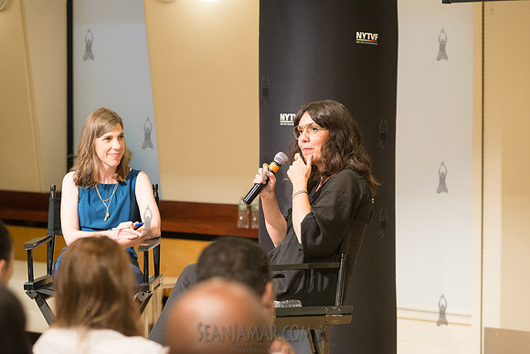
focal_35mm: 112
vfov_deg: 12.2
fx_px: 1649
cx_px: 265
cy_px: 177
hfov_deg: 18.3
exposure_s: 1/125
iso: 2500
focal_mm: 112
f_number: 4
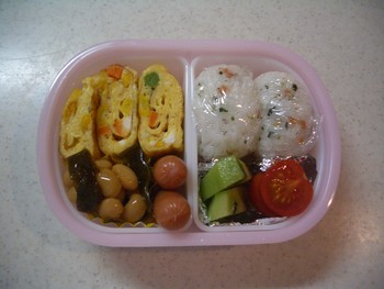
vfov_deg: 40.7
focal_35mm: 35
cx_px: 192
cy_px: 144
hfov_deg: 52.6
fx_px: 389
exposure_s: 1/30
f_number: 2.6
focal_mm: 5.8
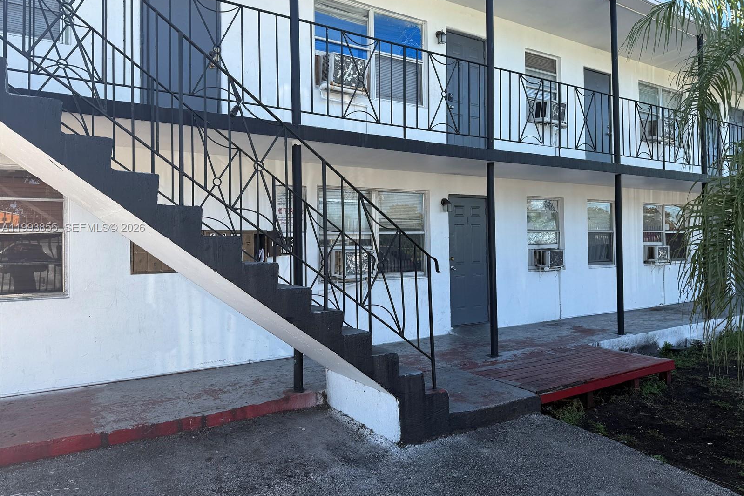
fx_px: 517
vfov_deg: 51.2
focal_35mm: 25
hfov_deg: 71.5
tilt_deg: +1.4
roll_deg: +0.7
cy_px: 228
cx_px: 372
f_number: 1.78
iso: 80
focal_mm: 6.76
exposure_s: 1/1091
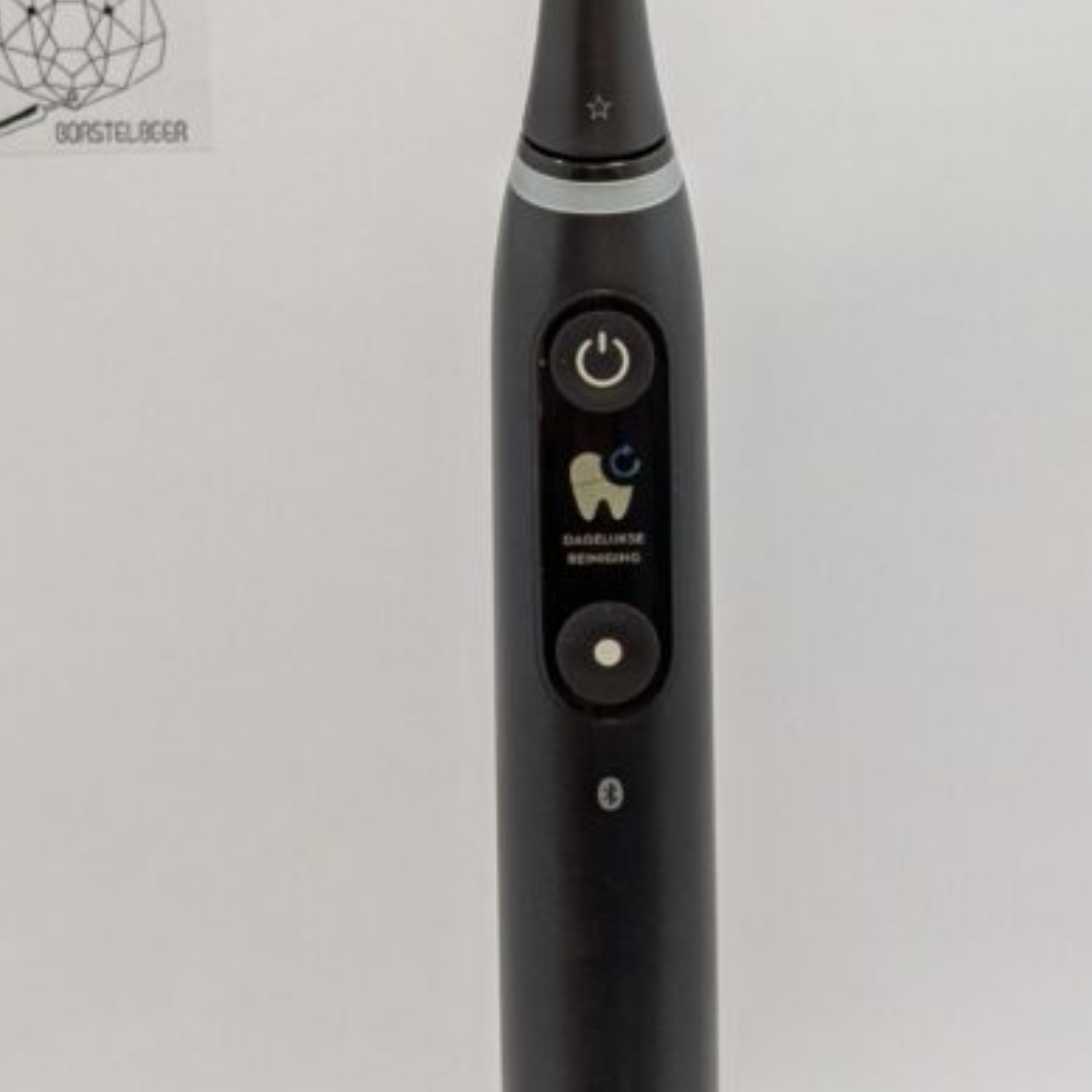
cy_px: 510
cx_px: 528
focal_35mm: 87
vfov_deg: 19.9
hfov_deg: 19.9
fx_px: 3105
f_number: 1.85
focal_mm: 6.81
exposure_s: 1/39.2
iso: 73
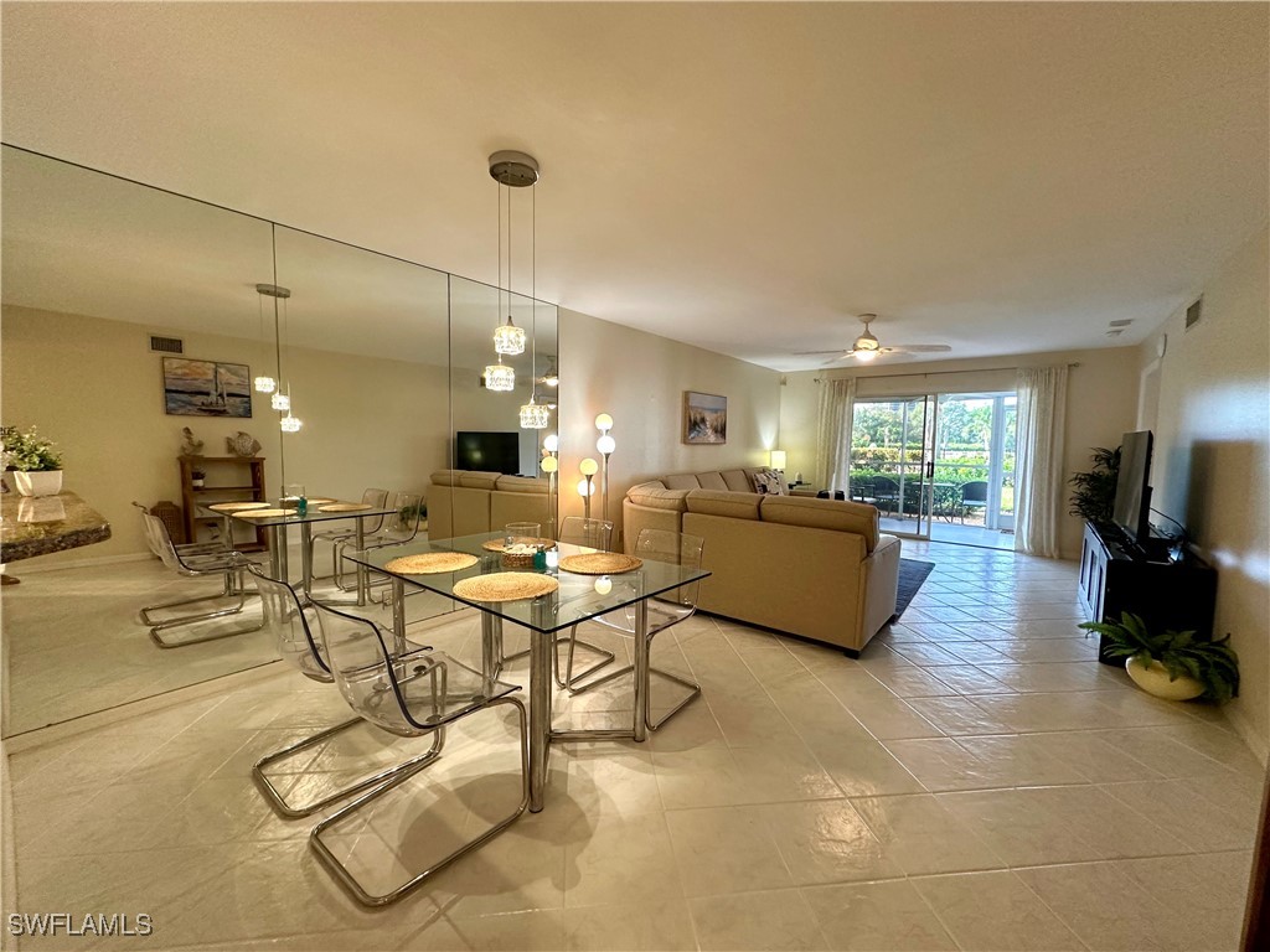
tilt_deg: -3.7
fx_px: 514
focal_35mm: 14
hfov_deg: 102.1
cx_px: 635
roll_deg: -0.9
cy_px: 476
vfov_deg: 85.7
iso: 250
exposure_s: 1/120
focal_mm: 2.22
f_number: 2.2
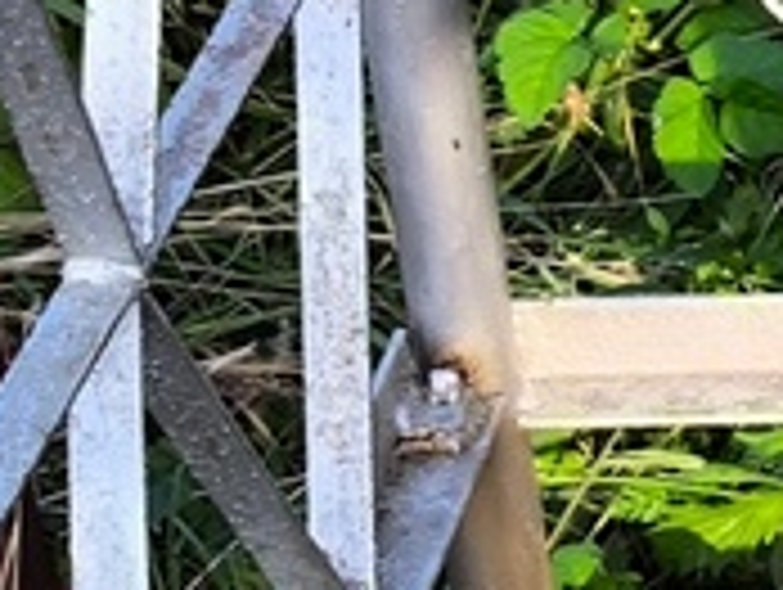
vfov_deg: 6.5
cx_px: 1627
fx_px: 5187
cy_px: 198
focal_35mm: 229
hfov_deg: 8.2
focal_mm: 4.71
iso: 50
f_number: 1.7
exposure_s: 1/244
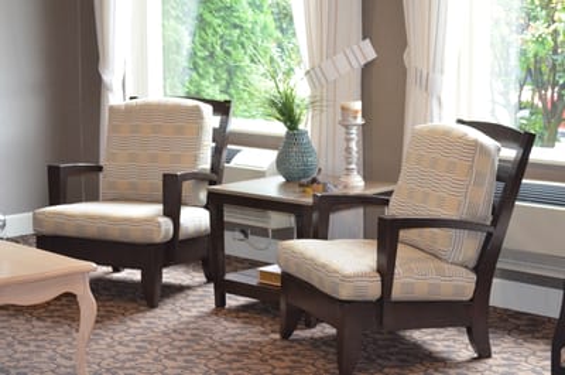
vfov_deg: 16.5
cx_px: 282
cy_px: 188
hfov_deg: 24.7
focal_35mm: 82
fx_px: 1292
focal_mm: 55
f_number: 6.3
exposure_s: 1/80
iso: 2000
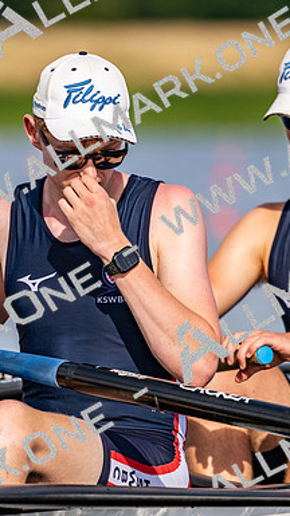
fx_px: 8657
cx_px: 62
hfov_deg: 1.9
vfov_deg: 3.4
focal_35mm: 632
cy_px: 258
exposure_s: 1/2500
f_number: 4.5
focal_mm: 400
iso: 250
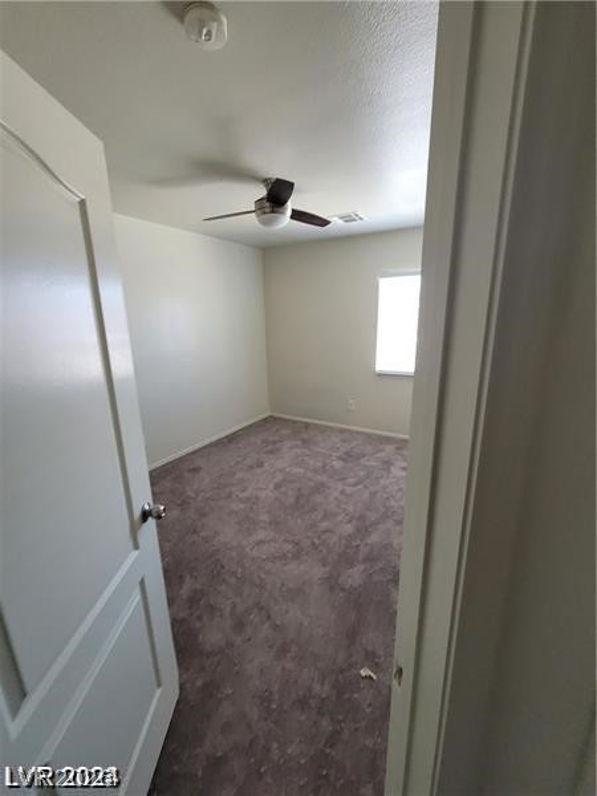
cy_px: 398
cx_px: 298
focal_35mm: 13
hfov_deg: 89.9
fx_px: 299
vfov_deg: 106.2
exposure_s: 1/60
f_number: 2.2
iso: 200
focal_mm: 2.2
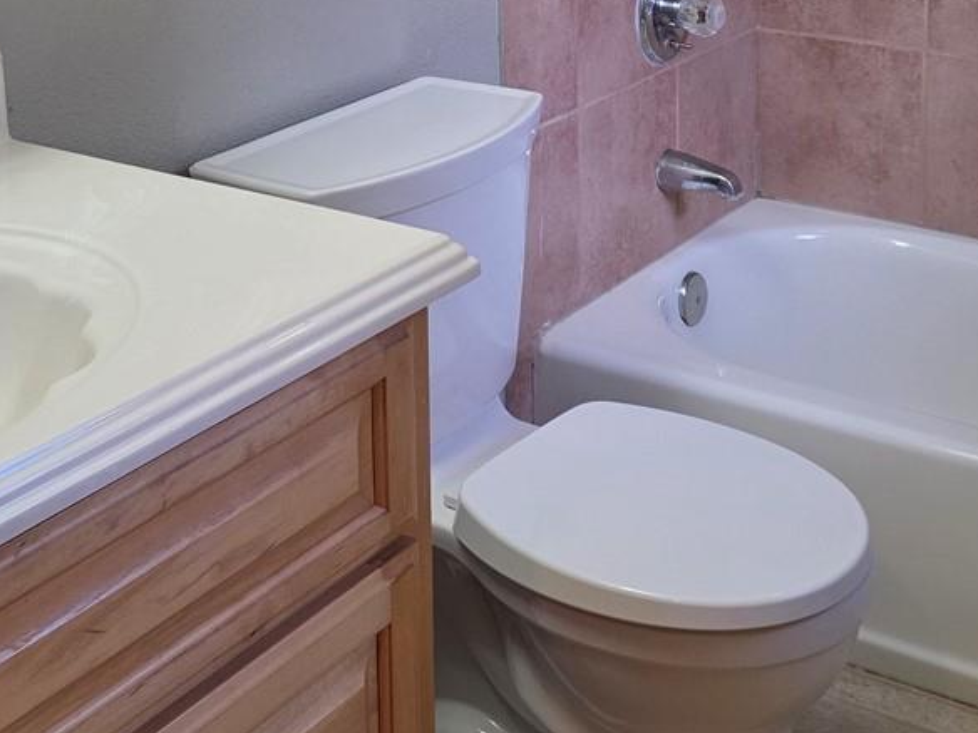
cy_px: -79
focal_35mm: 63
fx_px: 1780
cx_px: 494
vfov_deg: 22.0
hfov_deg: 30.7
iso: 250
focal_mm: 6.3
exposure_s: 1/120
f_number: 1.7
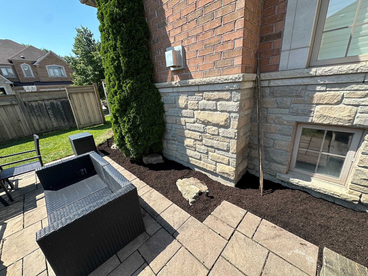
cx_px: 184
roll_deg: +3.5
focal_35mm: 14
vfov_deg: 85.7
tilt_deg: -18.2
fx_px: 149
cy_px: 138
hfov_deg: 102.1
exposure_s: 1/875
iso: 40
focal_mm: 2.22
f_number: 2.2
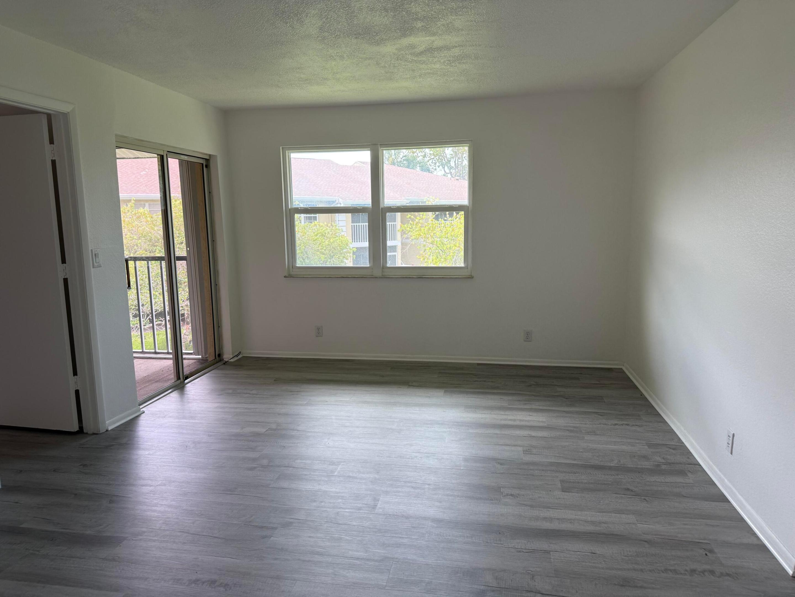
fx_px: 551
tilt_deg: -7.4
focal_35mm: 24
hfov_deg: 71.6
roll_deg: +1.6
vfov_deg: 56.8
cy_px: 298
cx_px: 398
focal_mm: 6.76
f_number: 1.78
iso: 100
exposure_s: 1/180
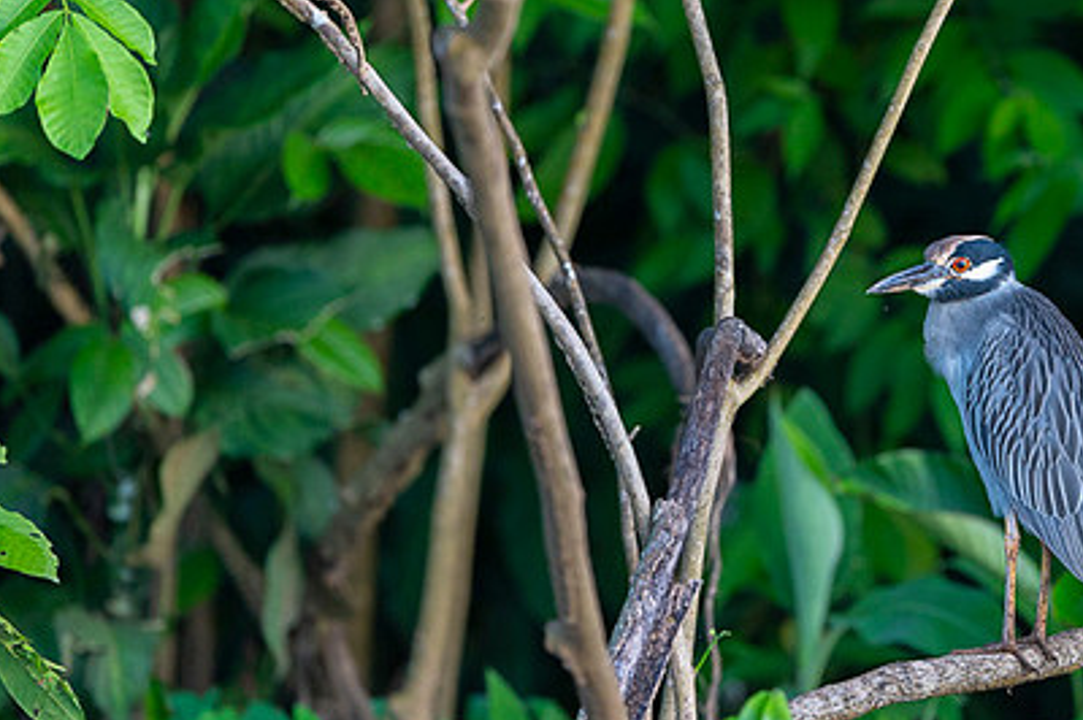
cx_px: 740
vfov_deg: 1.7
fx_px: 24527
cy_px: 366
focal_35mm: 816
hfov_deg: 2.5
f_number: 4
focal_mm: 500
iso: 800
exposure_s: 1/500
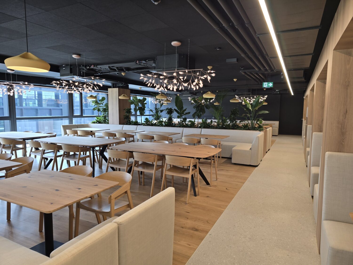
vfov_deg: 58.9
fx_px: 235
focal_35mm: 23
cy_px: 132
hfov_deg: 73.9
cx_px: 176
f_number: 1.7
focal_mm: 6.3
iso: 50
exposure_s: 1/100
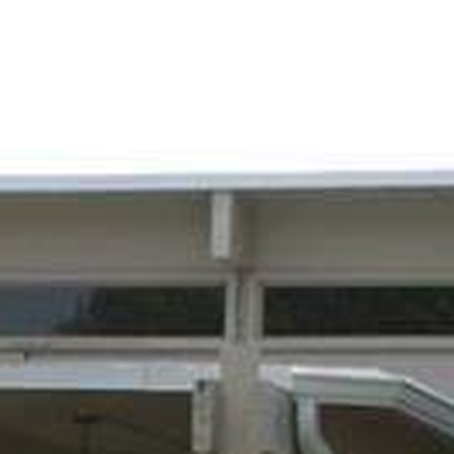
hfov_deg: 5.9
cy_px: 879
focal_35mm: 294
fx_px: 4362
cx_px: -249
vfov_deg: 5.8
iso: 100
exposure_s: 1/160
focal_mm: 30
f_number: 9
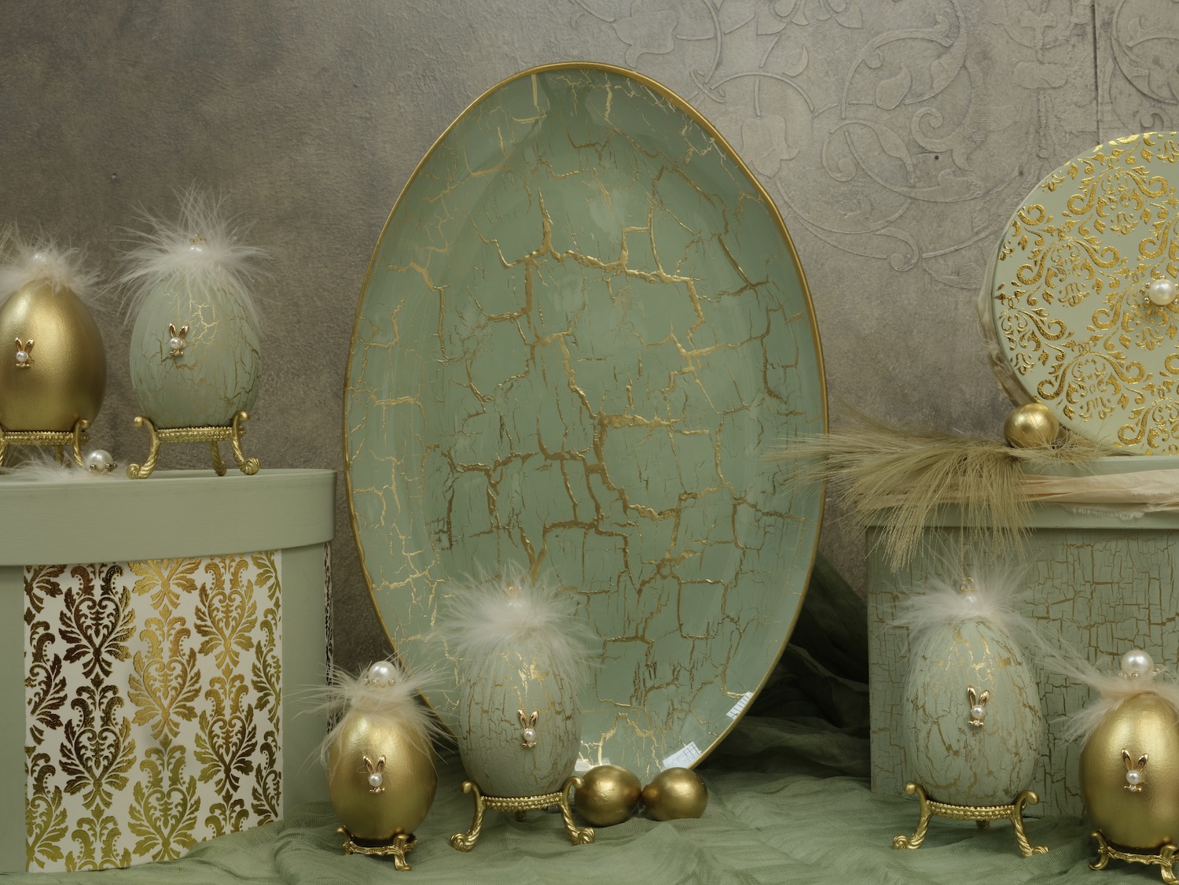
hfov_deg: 46.8
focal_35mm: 40
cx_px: 590
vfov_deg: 36.0
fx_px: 1362
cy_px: 442
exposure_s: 1/1.6
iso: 500
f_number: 32
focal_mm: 50
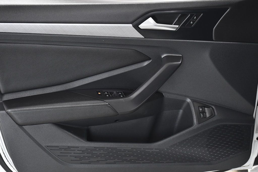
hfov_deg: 31.9
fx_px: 452
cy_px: 86
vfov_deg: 21.6
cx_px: 129
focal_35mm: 63
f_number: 5.6
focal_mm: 42
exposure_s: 1/160
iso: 2000
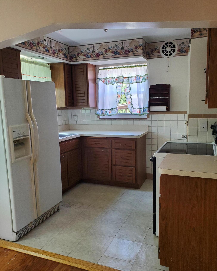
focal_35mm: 28
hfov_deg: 51.5
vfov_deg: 62.2
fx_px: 225
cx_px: 109
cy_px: 138
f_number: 2.4
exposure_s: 1/100
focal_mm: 4.3
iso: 320
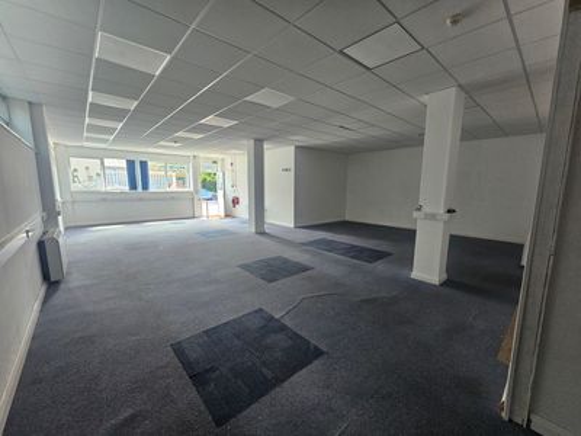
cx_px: 290
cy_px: 218
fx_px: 218
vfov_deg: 89.9
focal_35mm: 13
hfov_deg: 106.2
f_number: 2.2
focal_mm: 2.2
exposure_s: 1/100
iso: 250
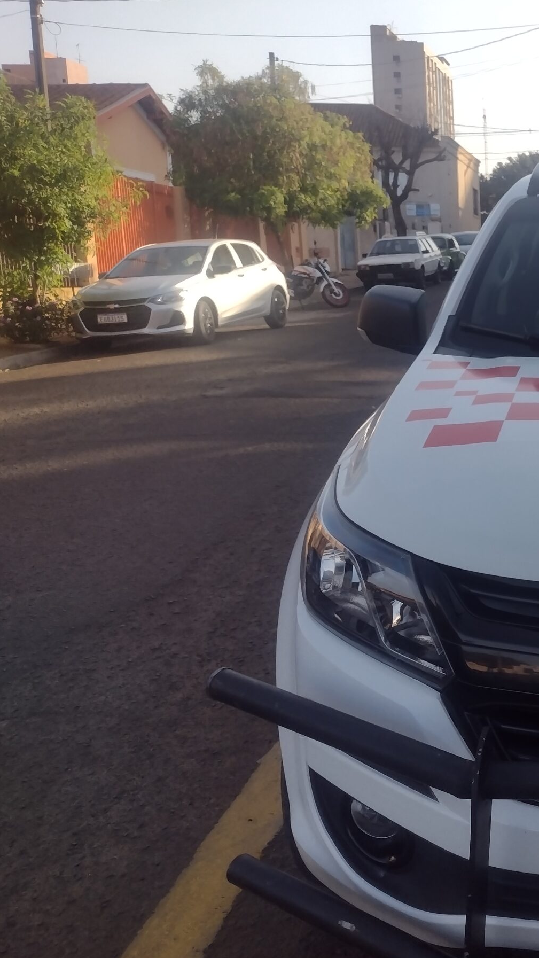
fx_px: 1067
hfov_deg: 25.2
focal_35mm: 42
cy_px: 485
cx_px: 666
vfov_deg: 48.4
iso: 100
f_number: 1.7
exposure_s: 1/1320
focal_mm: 4.71
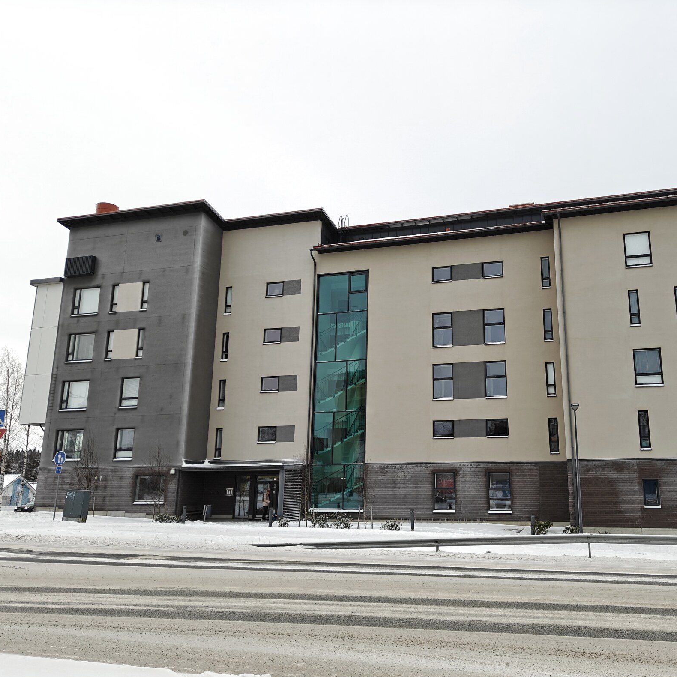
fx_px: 642
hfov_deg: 54.9
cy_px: 344
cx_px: 426
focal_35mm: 29
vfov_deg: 55.6
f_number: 1.8
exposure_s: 1/135
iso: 80
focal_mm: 5.59
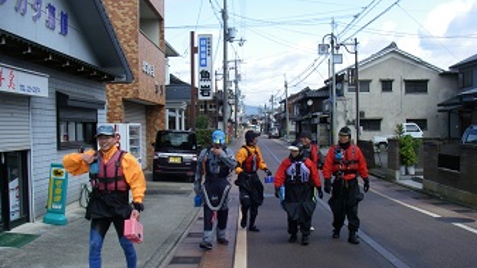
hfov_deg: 47.4
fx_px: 543
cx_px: 235
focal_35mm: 43
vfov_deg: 27.6
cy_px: 156
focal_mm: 6.3
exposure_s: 1/125
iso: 64
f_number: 6.6
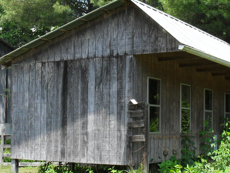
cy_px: 108
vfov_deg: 21.3
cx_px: 134
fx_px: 458
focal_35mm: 69
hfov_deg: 28.1
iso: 100
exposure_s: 1/500
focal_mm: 6.3
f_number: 3.2
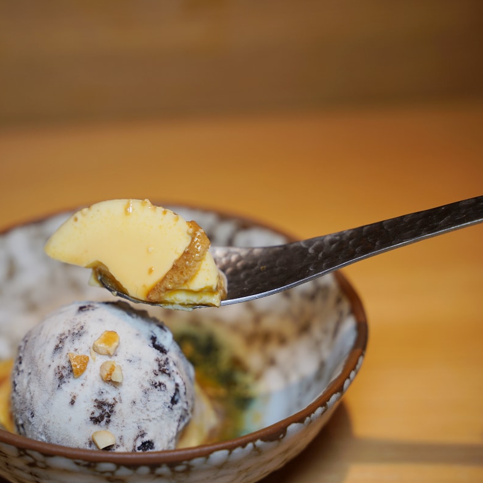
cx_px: 137
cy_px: 242
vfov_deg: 18.1
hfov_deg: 18.0
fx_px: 1515
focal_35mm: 96
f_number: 4.5
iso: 100
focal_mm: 75
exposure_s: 1/125
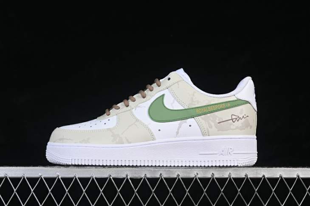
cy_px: 103
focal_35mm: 75
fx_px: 646
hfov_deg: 27.0
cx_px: 155
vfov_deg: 18.2
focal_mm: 50
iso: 160
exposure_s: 1/80
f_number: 8
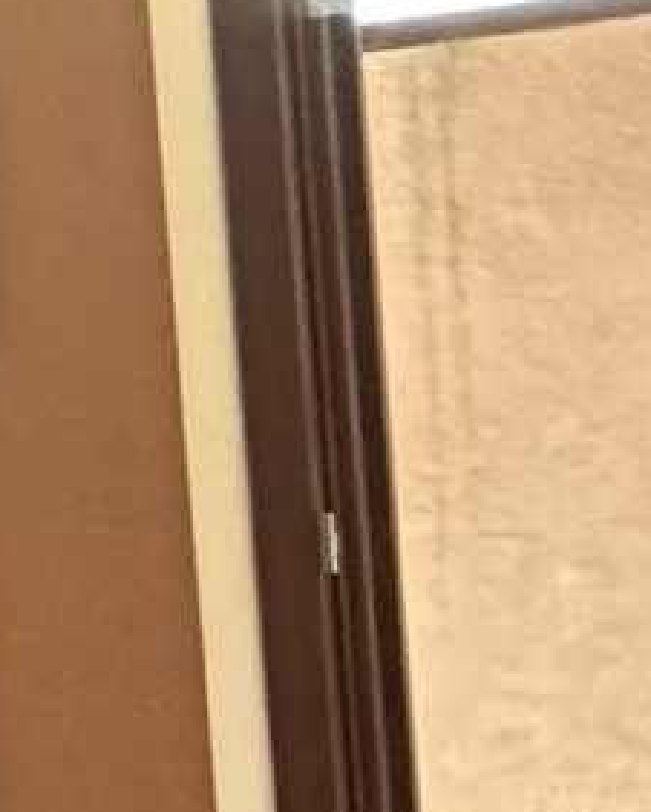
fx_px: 2983
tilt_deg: -4.1
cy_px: 671
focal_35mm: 124
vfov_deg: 15.4
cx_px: 3382
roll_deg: +0.4
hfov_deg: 6.1
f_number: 2.2
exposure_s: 1/100
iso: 250
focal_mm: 2.22
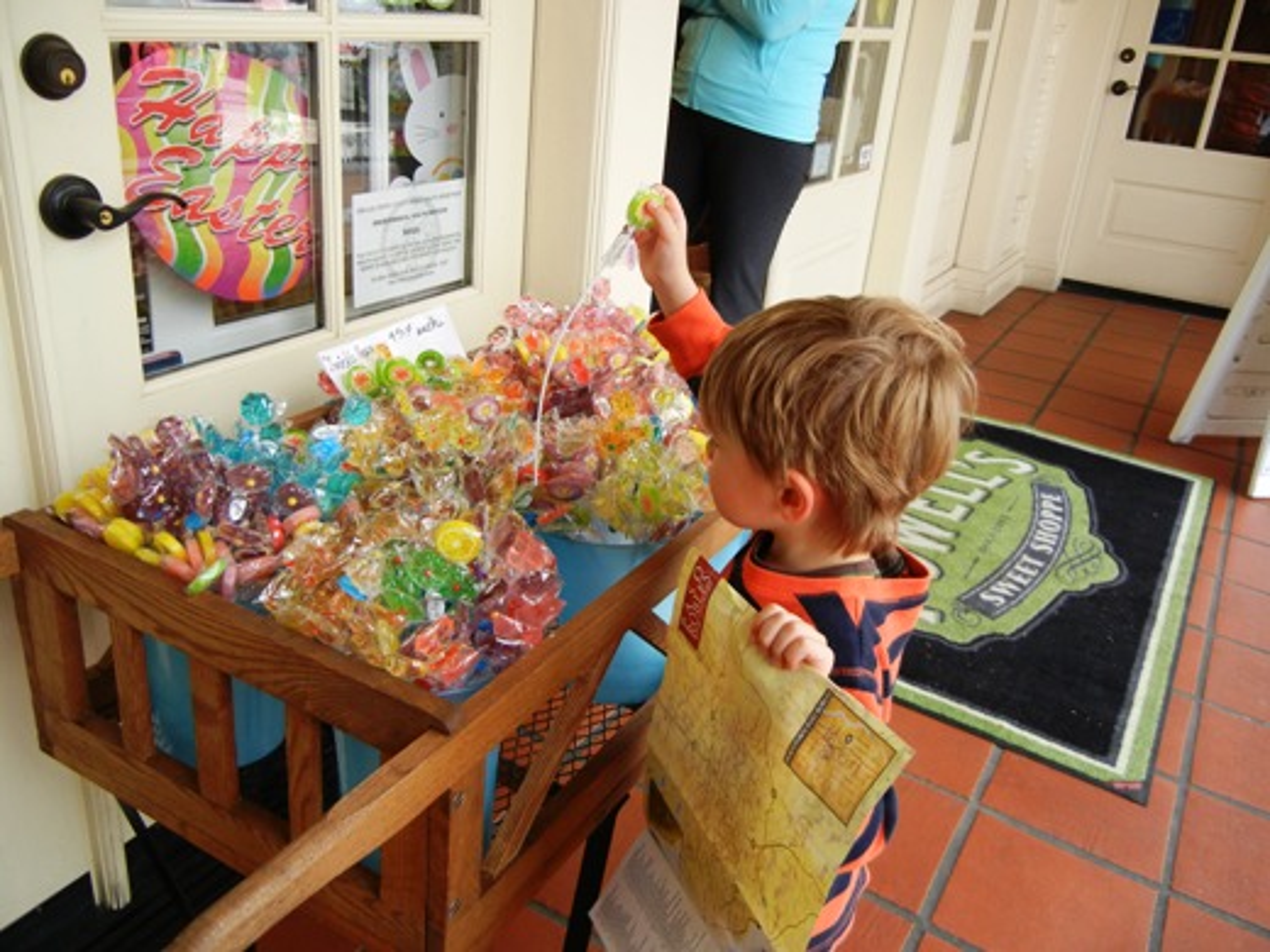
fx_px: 1101
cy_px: 476
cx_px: 635
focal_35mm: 30
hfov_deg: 60.0
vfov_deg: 46.8
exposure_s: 1/206
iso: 160
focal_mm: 5.4
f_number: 3.5
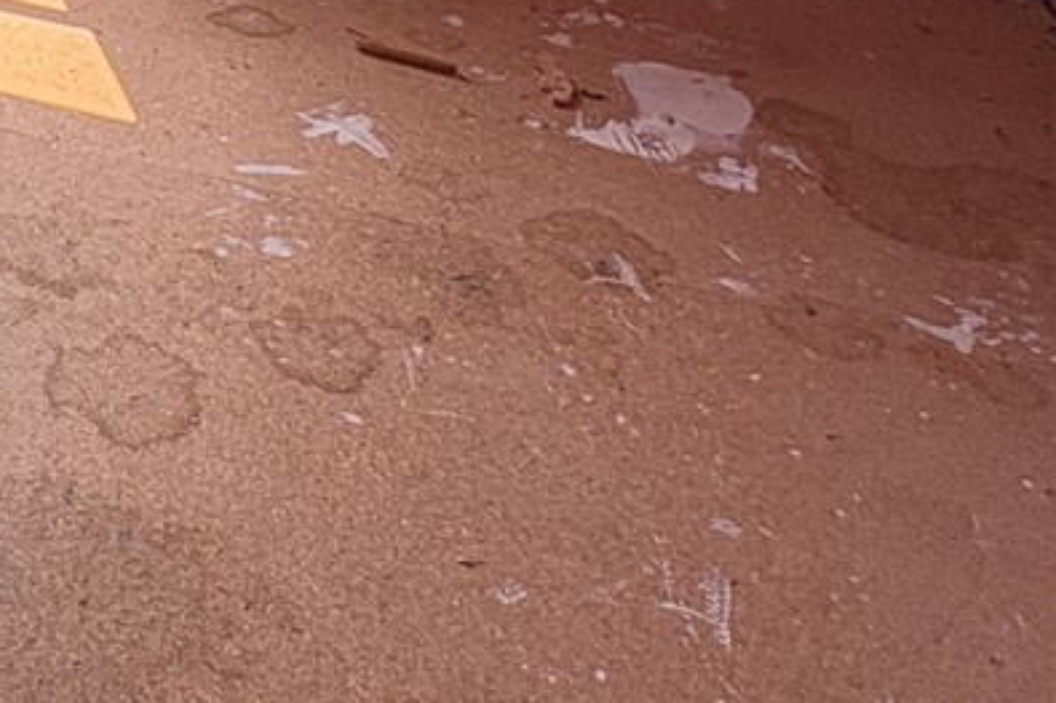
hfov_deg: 27.9
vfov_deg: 19.5
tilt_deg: -12.9
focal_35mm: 59
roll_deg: +1.5
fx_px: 1730
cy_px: -401
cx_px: -329
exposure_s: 1/284
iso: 64
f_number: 2.2
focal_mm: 2.22
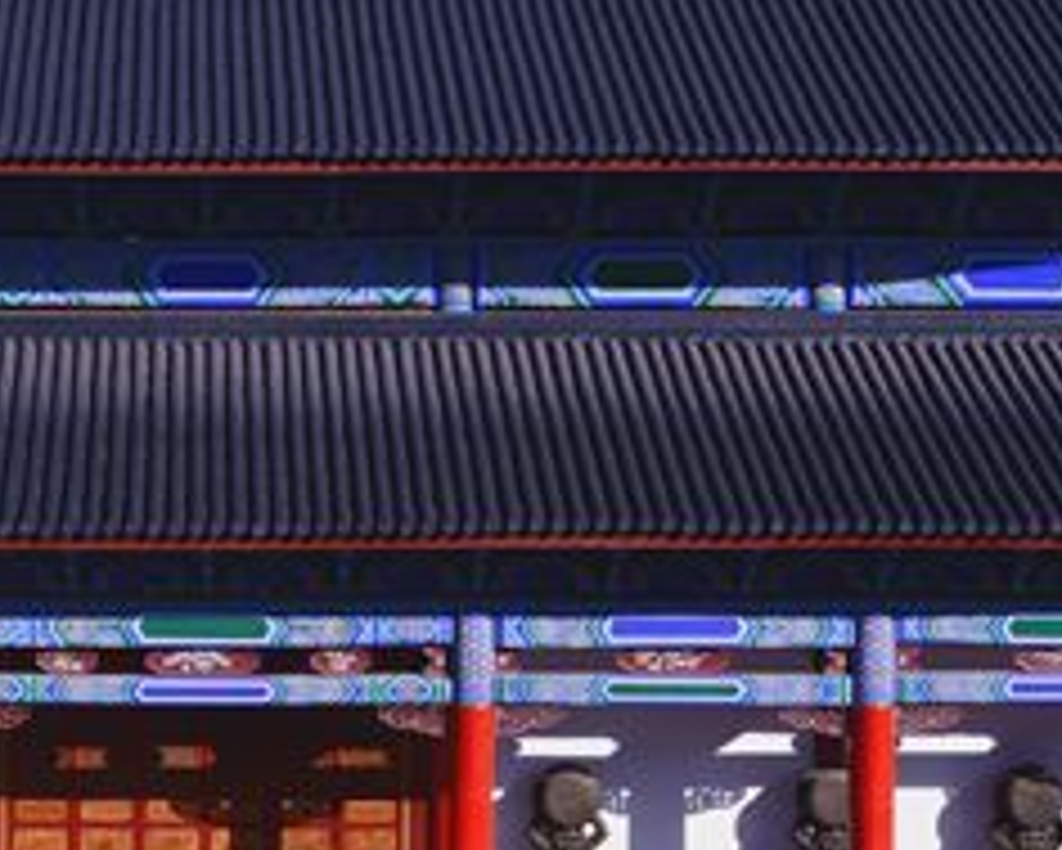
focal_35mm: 93
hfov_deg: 20.3
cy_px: 261
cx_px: 153
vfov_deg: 16.5
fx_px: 2924
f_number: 11
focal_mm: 26
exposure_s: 1/250
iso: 200
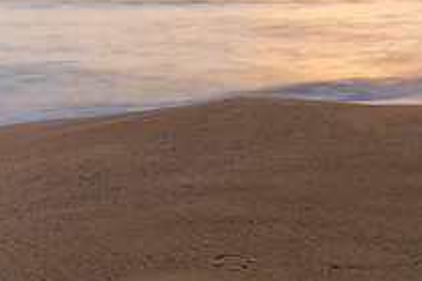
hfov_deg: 27.7
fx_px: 796
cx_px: 438
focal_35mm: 68
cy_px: 13
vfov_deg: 19.5
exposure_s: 4
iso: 50
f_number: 18
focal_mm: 16
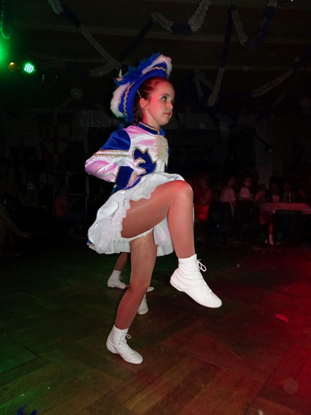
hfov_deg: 56.8
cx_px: 156
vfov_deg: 71.6
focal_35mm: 24
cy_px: 208
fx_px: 287
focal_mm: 4.1
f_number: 3.5
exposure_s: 1/500
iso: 800
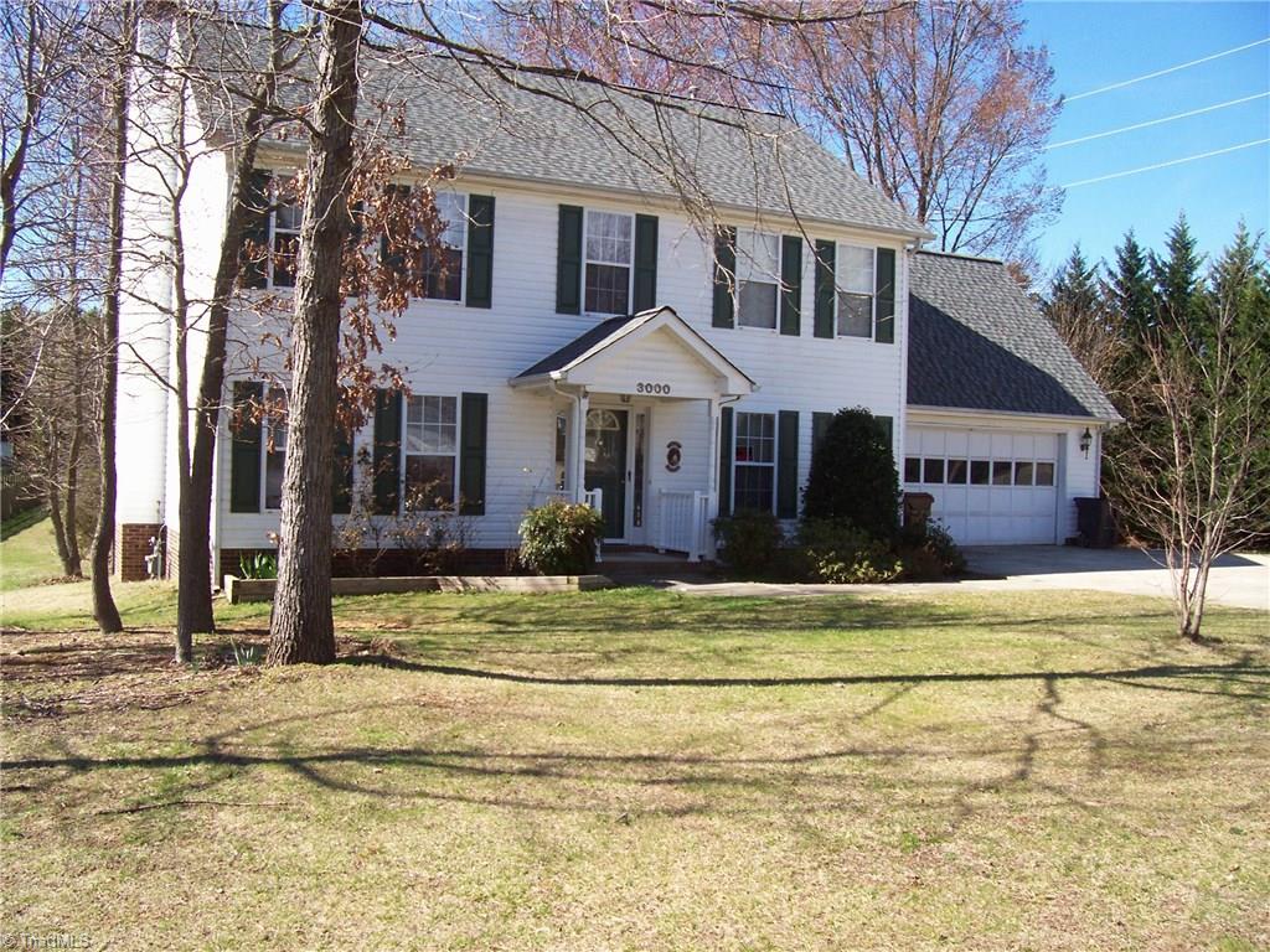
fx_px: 1247
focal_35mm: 34
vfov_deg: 41.8
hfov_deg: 54.0
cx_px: 635
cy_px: 476
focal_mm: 5.6
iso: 80
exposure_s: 1/664
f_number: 2.7
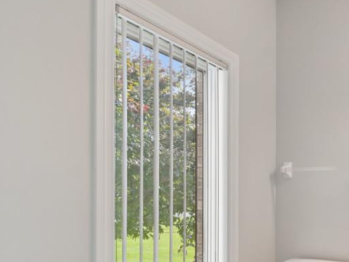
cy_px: 193
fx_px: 292
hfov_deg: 53.6
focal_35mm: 29
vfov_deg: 46.7
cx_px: 316
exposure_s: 1/30
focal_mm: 10
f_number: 8
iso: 320
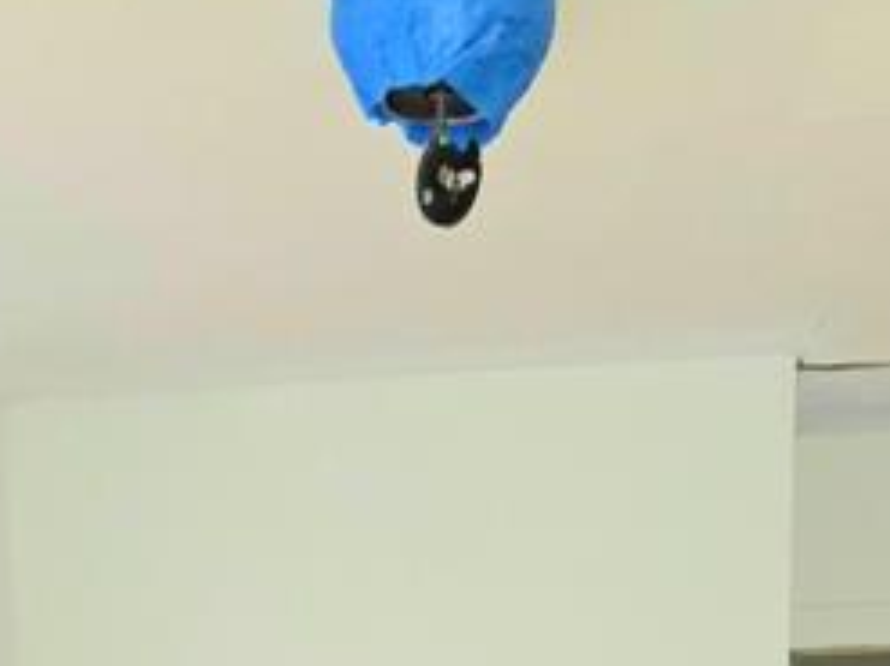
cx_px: 371
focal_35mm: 54
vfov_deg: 21.7
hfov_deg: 35.5
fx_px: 1388
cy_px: 1048
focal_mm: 2.2
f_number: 1.9
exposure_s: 1/30
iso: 400
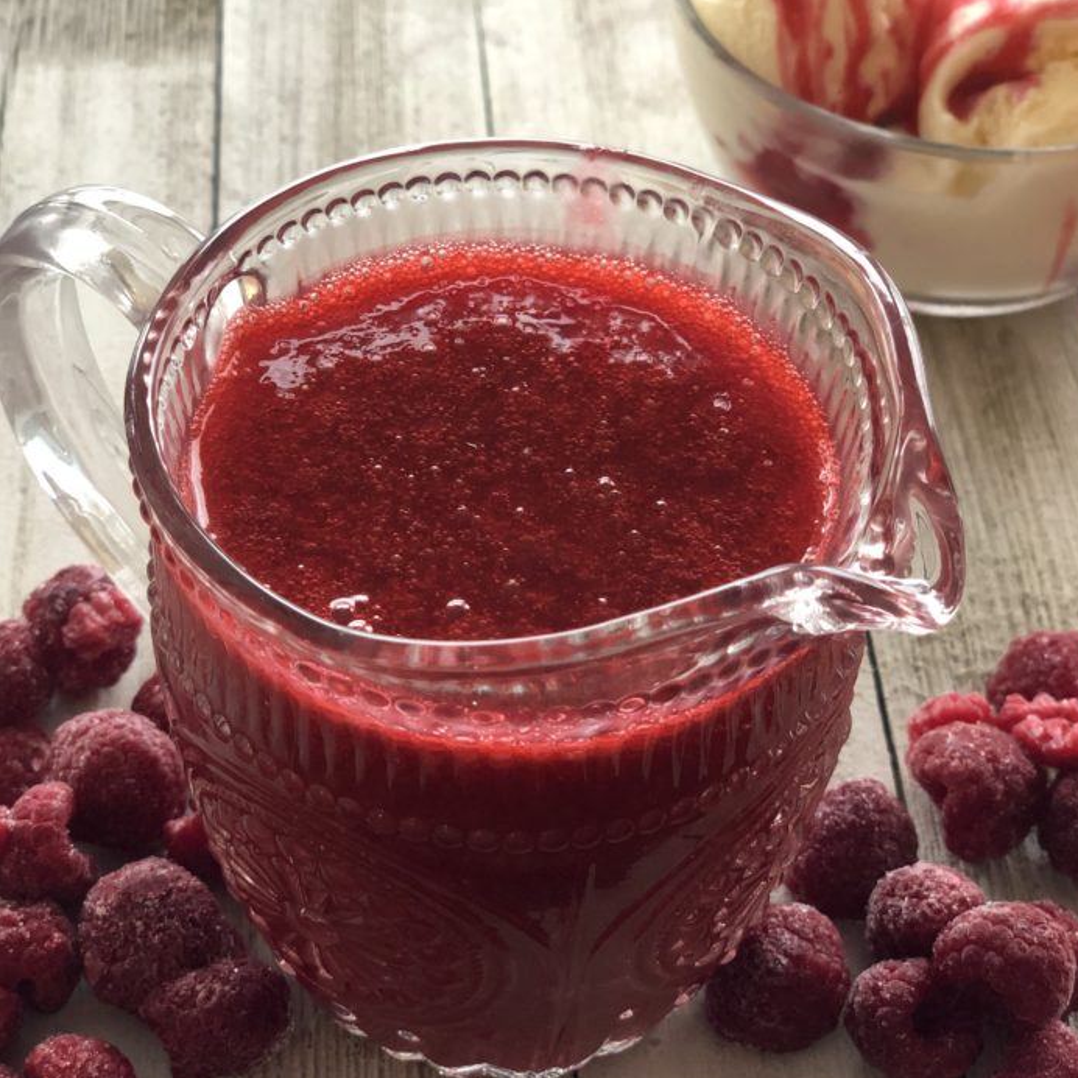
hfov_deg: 25.4
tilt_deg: -47.2
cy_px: 592
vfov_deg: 25.3
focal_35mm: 68
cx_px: 497
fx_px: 2396
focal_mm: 6
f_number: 2.4
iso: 100
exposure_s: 1/30
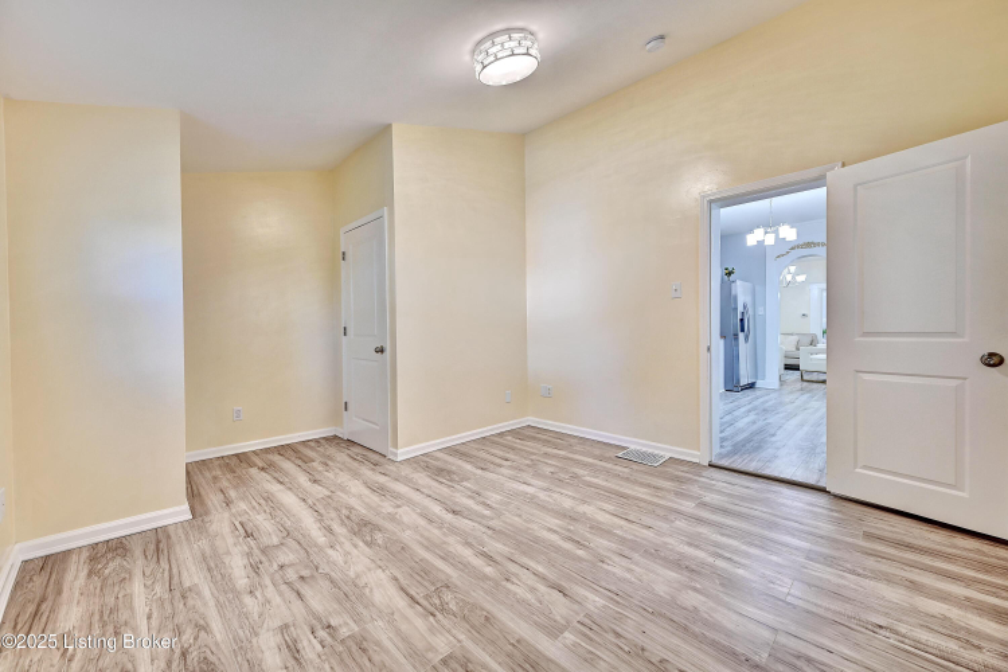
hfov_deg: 104.3
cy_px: 336
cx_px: 504
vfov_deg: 81.2
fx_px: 392
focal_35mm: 14
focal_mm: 14
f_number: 8
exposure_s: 1/4
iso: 200
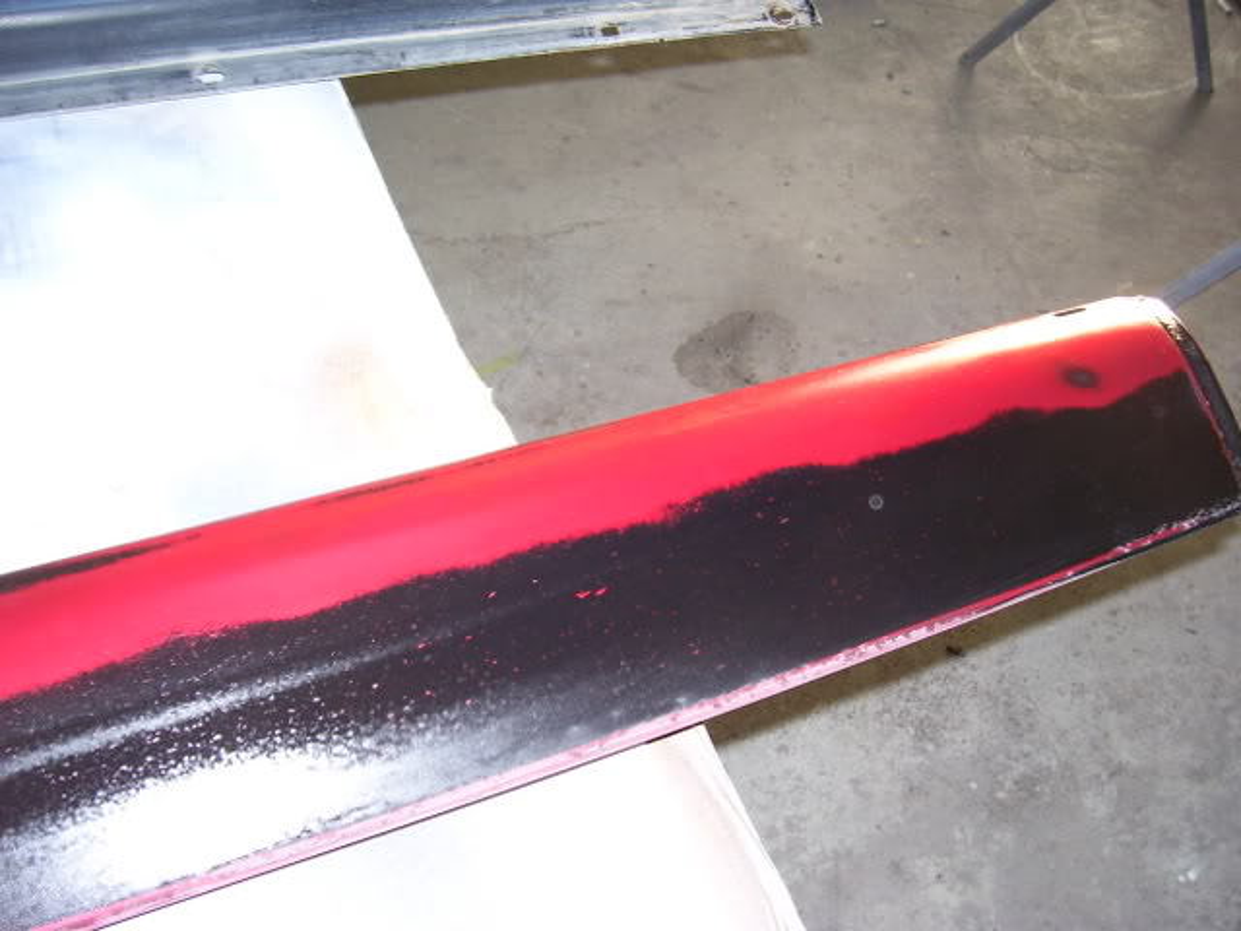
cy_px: 466
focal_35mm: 34
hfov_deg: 54.0
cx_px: 620
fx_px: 1219
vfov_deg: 41.8
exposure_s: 1/60
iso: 80
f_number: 2.7
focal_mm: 5.6
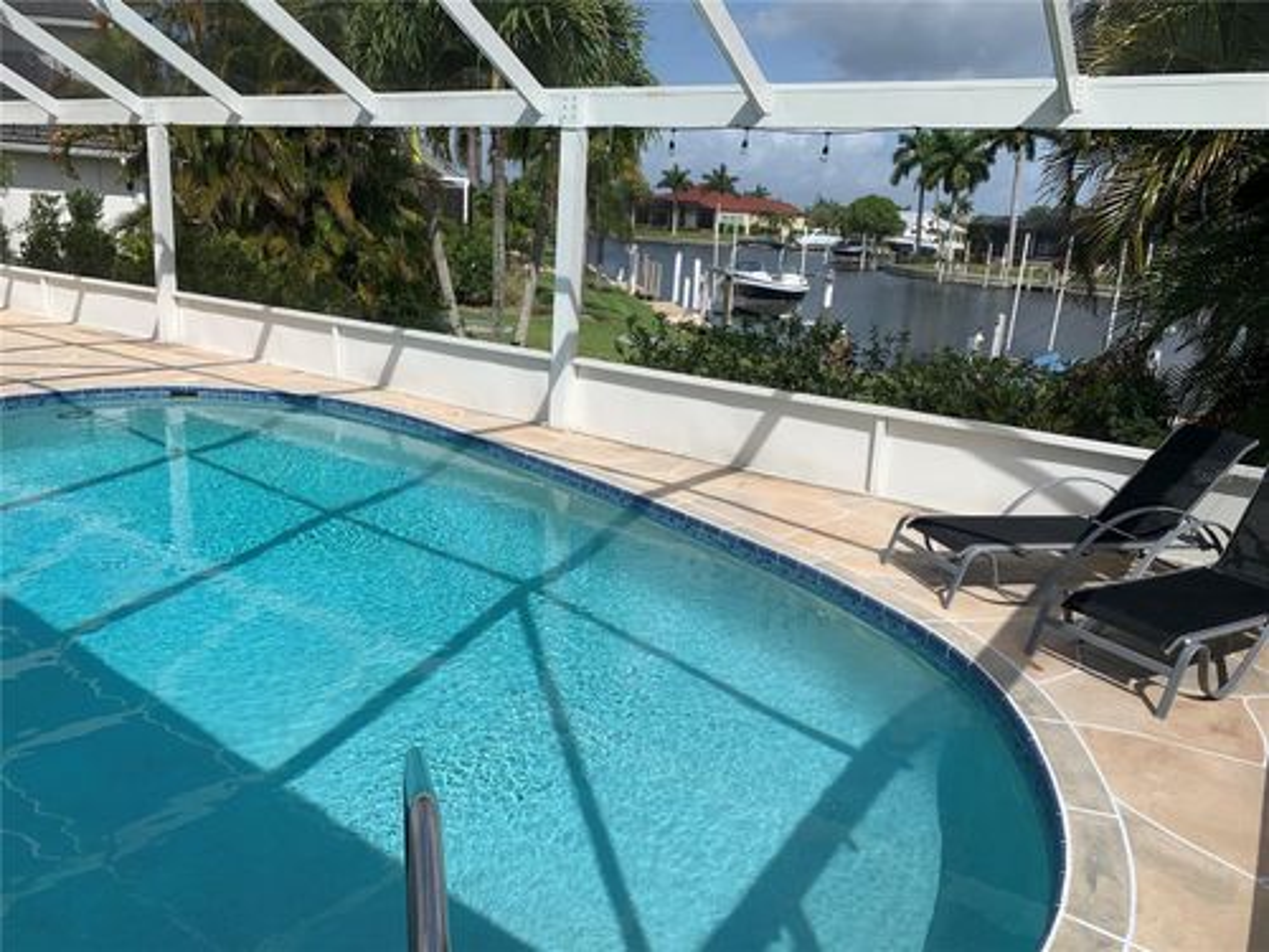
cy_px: 476
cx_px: 634
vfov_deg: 53.1
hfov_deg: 67.3
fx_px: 953
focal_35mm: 26
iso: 25
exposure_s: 1/2364
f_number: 1.8
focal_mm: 4.25
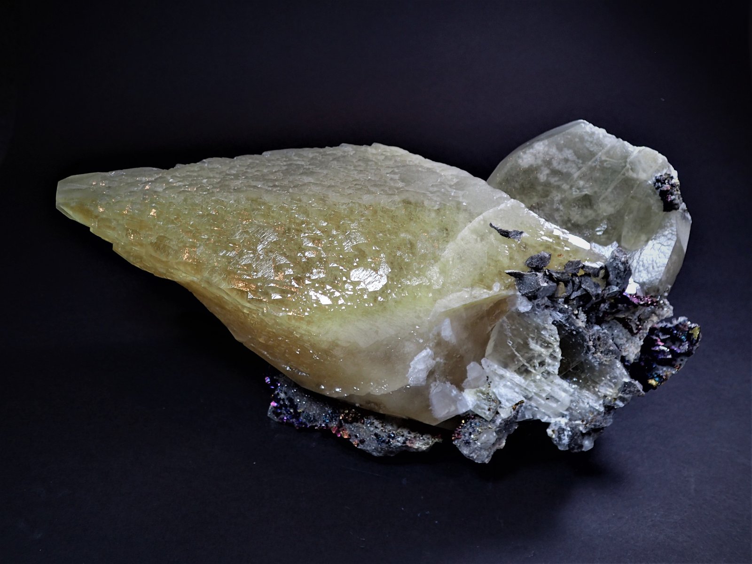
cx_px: 376
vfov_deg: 46.8
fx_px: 652
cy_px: 282
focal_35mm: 30
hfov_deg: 60.0
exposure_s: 1/60
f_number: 2.3
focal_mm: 5.5
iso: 100
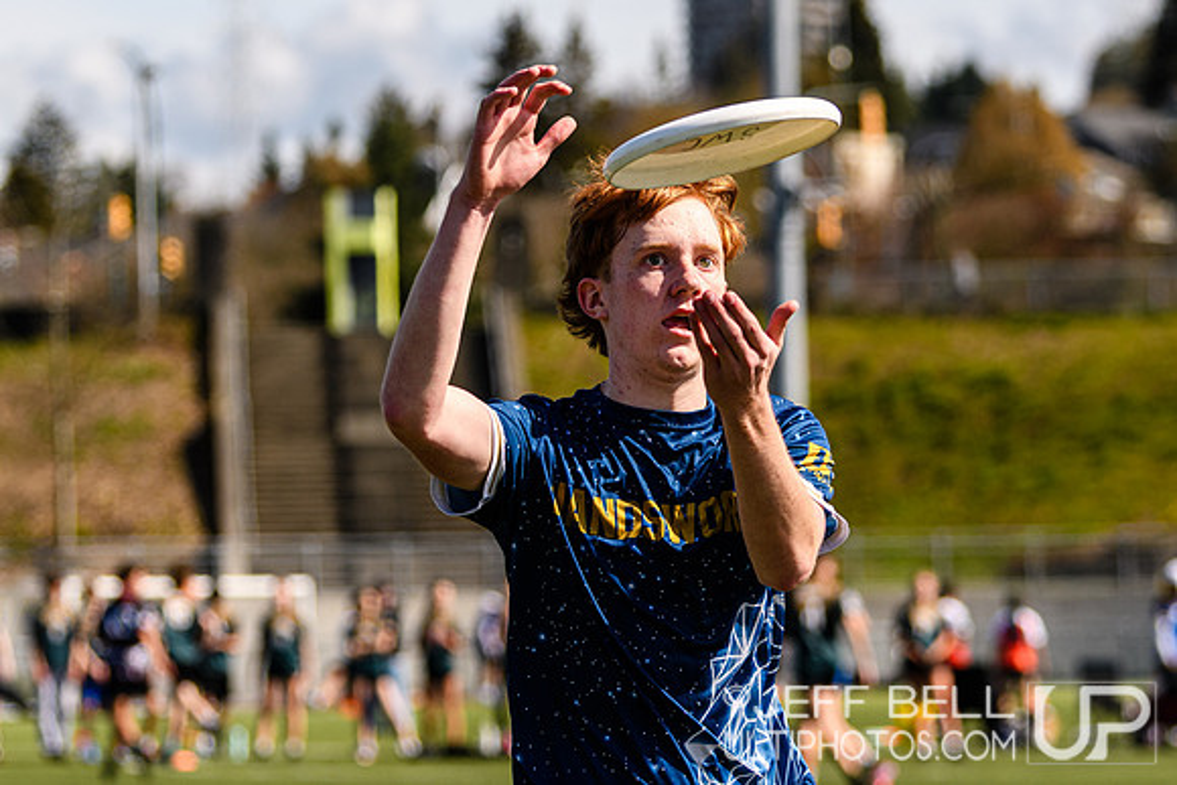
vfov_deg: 7.1
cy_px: 392
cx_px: 804
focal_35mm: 195
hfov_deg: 10.5
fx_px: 6367
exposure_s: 1/2500
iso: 100
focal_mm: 95
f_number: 3.2
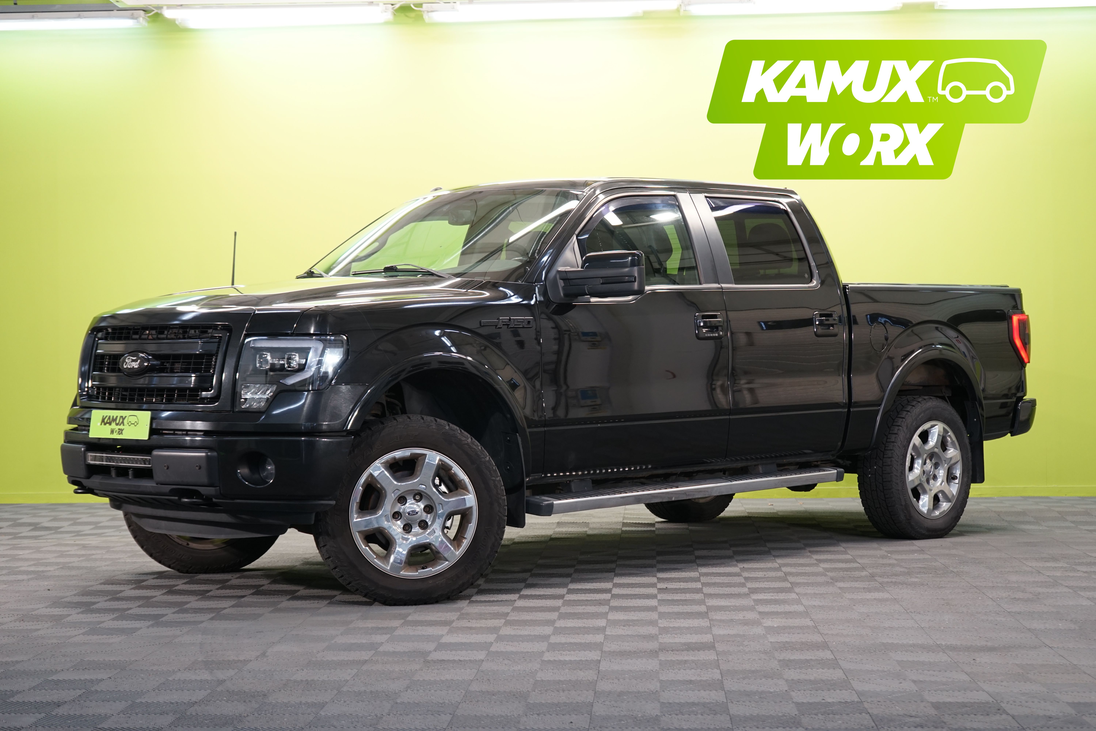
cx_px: 548
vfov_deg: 22.6
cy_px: 366
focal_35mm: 60
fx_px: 1827
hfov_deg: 33.4
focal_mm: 60
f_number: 5
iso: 640
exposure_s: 1/30
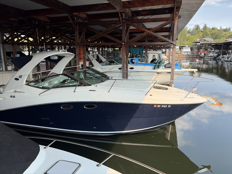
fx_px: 174
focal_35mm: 26
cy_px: 87
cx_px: 116
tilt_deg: -12.2
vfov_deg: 53.1
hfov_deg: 67.3
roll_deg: +0.9
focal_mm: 5.96
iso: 64
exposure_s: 1/1517
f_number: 1.6
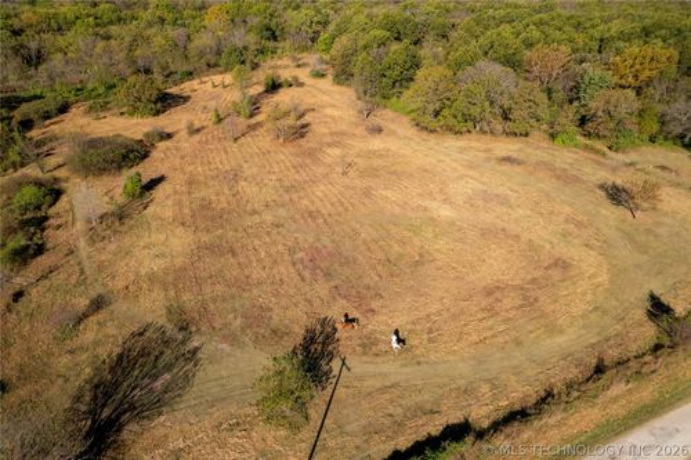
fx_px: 422
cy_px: 230
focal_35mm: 22
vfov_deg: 57.2
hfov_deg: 78.6
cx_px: 346
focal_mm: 8.38
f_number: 2.8
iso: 100
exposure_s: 1/250
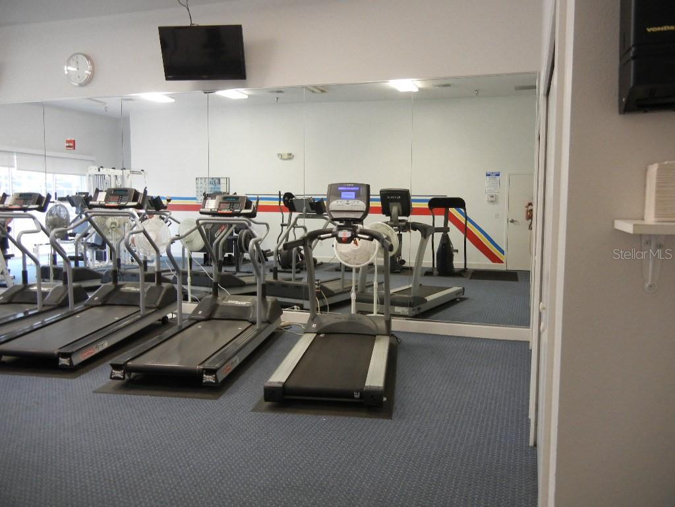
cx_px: 338
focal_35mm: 30
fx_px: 585
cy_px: 254
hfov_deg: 60.0
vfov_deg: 46.8
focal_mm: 5.4
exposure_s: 1/30
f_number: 3.5
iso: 333
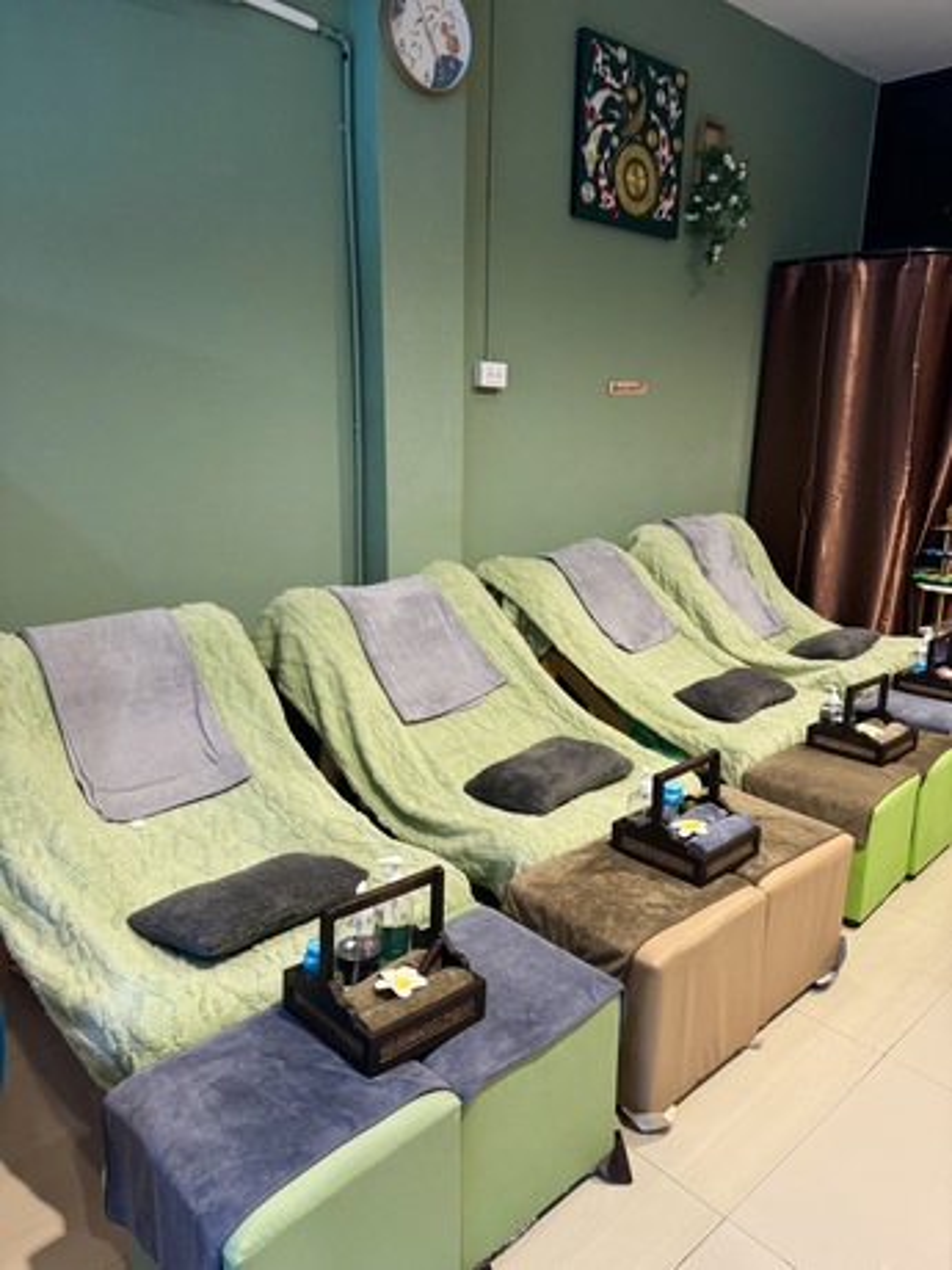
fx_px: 880
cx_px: 476
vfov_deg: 71.6
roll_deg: -1.8
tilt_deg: -12.5
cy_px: 635
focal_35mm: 24
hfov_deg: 56.8
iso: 250
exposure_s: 1/50
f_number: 1.78
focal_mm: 6.76
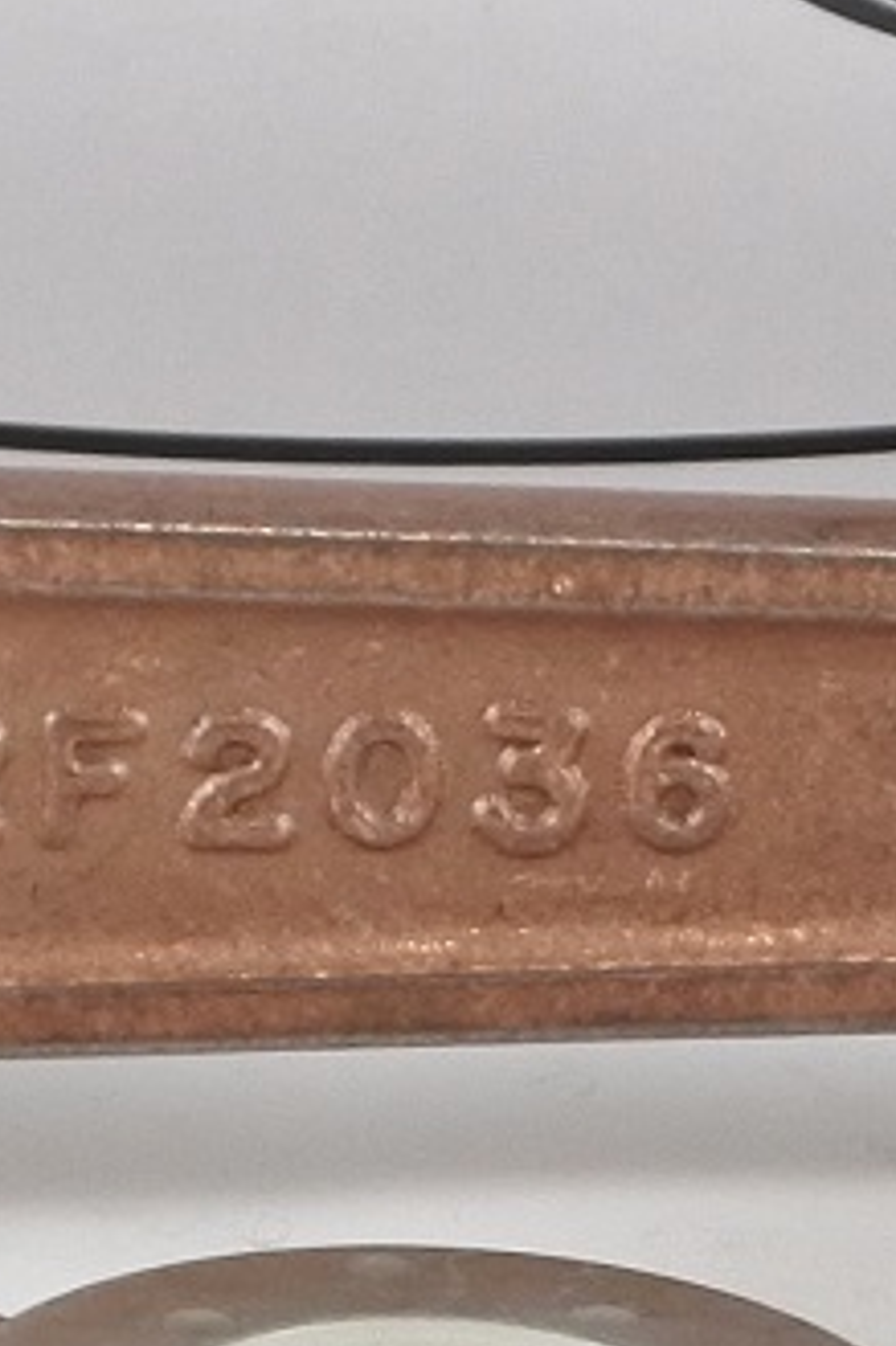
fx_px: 9043
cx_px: 894
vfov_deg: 8.5
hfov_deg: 5.7
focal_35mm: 242
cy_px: 438
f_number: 4.2
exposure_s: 1/125
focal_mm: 15.3
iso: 450
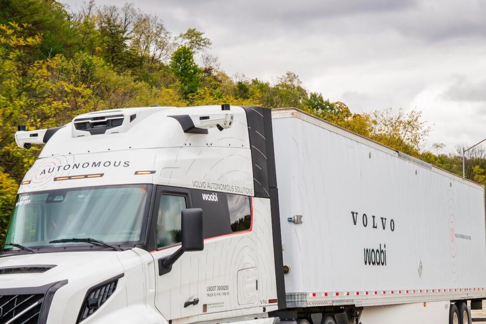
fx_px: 1188
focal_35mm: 88
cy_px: 258
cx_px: 201
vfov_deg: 15.4
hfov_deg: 23.1
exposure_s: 1/125
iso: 250
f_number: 7.1
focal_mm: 35.7
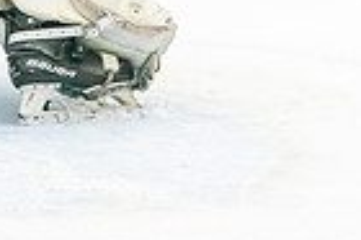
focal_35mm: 486
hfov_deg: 4.2
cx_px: -52
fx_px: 4868
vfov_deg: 2.8
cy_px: -280
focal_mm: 95
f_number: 2.8
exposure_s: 1/1250
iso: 3200
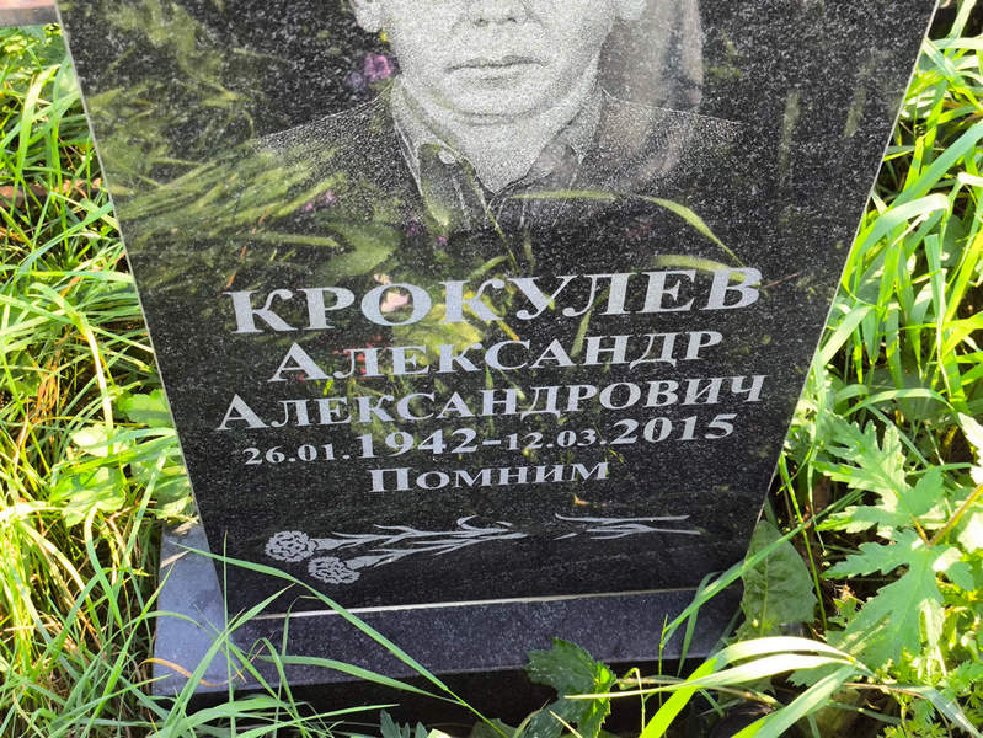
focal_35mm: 50
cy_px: 369
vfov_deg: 29.1
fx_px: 1421
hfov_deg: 38.2
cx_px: 492
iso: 50
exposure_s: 1/100
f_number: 1.7
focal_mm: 4.71
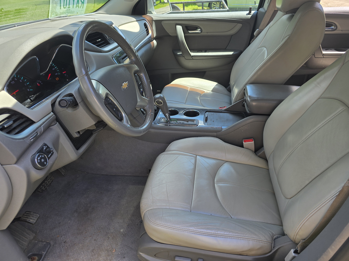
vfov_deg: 58.9
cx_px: 174
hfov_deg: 73.9
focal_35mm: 23
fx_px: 232
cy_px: 130
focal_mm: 6.3
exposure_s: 1/180
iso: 16
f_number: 1.7
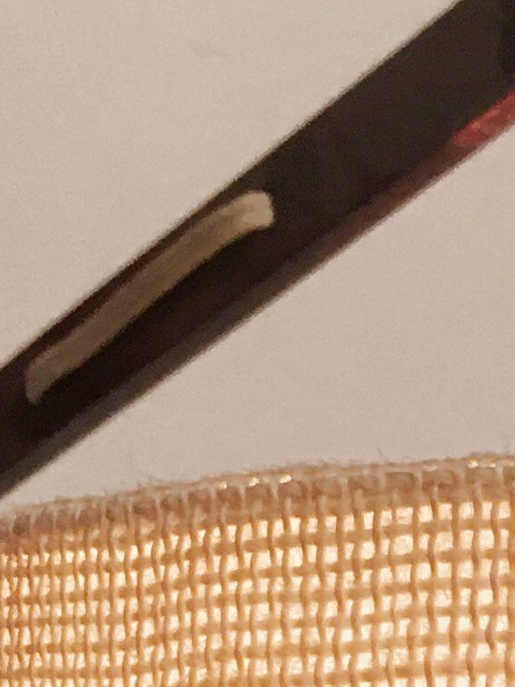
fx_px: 3035
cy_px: 1199
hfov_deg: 9.2
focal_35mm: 153
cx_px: 961
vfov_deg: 12.0
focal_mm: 4.15
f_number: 2.2
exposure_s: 1/17
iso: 40
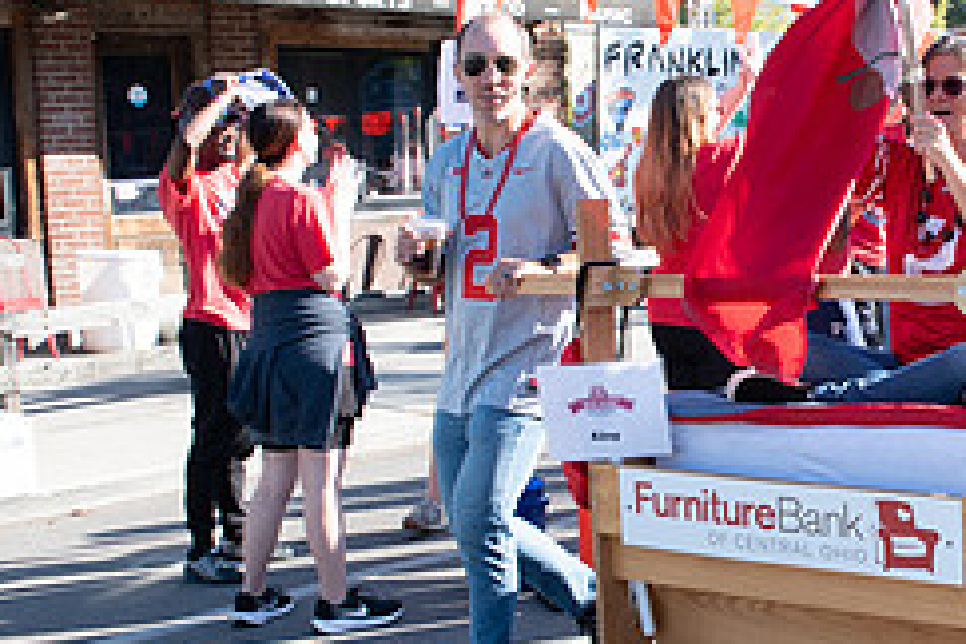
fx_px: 1851
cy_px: 397
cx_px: 958
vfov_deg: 19.7
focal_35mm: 69
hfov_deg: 27.6
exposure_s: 1/200
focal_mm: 24
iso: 500
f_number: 11
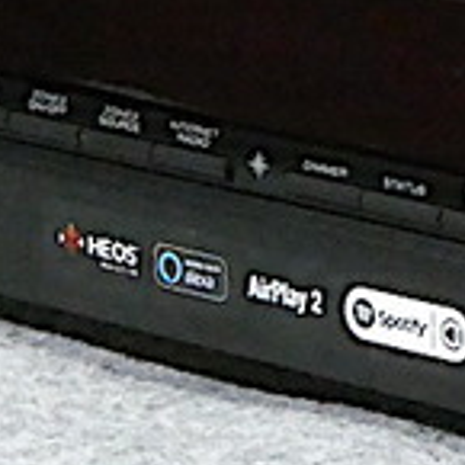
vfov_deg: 5.5
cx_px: 901
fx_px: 4803
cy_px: -35
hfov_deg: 5.4
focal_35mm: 316
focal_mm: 9.6
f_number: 6.3
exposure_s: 1/30
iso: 1600
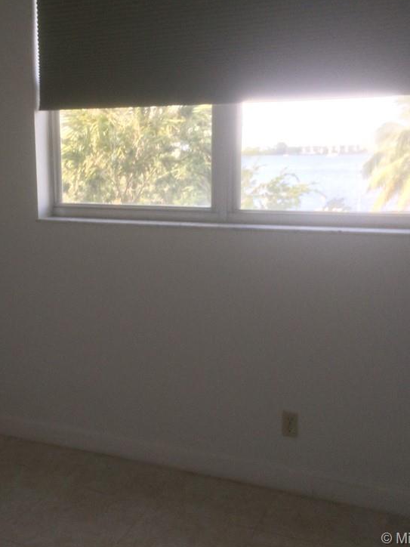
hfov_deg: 35.0
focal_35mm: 41
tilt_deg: -7.2
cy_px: 259
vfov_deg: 45.8
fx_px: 647
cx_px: 156
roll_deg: +1.4
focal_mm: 4.15
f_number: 2.2
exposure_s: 1/120
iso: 64
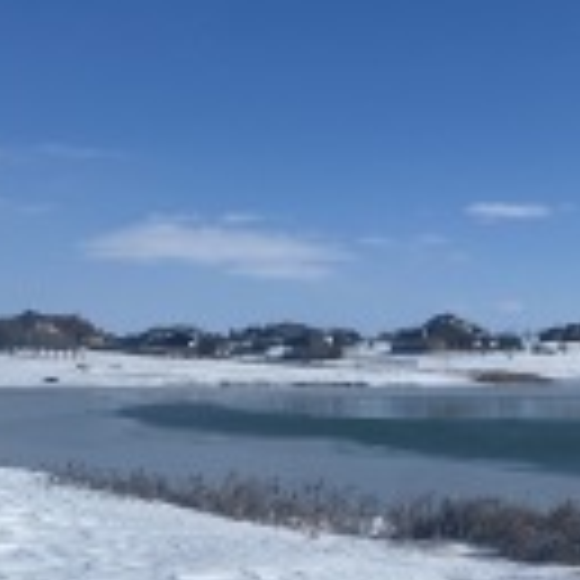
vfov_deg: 26.0
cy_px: 459
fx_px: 1232
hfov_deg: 25.9
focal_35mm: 65
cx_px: 477
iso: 40
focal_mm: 4.25
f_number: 1.8
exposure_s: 1/11494
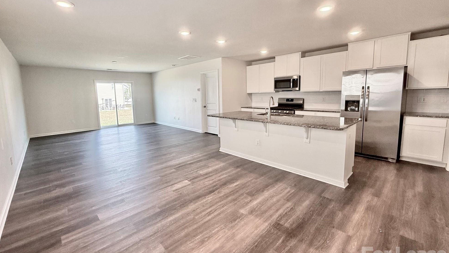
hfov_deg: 99.3
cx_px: 215
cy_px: 115
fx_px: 190
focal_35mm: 16
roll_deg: +1.1
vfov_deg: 66.9
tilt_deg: -6.2
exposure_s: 1/120
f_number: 2.2
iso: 160
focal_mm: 2.22
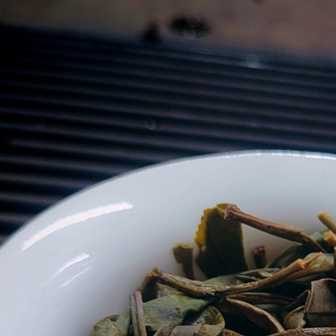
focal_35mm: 55
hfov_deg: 29.8
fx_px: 604
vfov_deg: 28.9
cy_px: 343
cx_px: 301
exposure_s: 1/50
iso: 1088
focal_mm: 5.52
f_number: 1.9
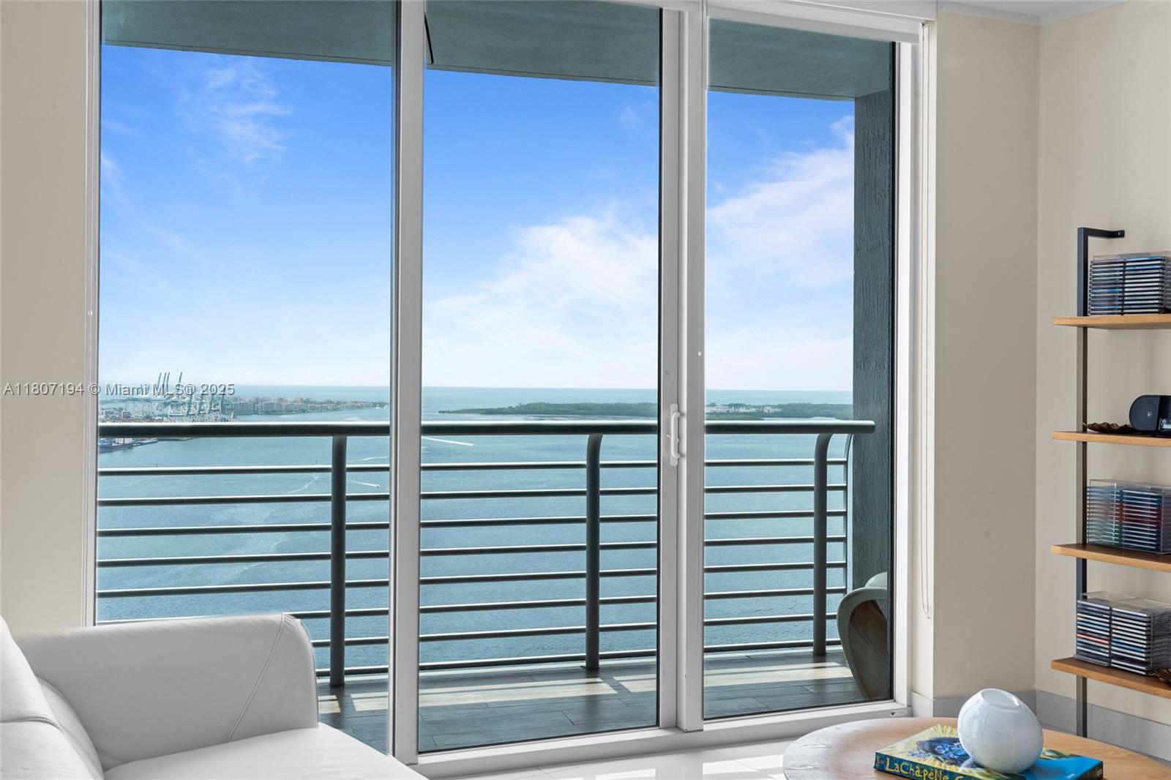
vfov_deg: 37.8
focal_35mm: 35
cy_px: 390
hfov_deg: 54.4
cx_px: 586
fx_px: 1138
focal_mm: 35
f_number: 13
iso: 250
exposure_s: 1/8
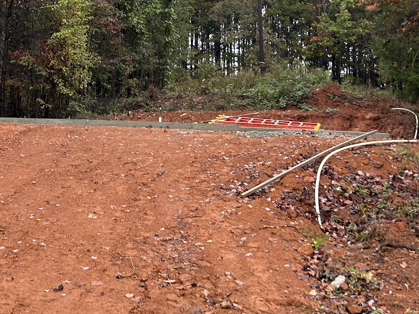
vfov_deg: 20.9
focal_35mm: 69
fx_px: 835
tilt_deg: +9.7
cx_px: 129
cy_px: 31
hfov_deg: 27.9
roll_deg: -2.0
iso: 50
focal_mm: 5.7
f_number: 1.5
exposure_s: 1/639
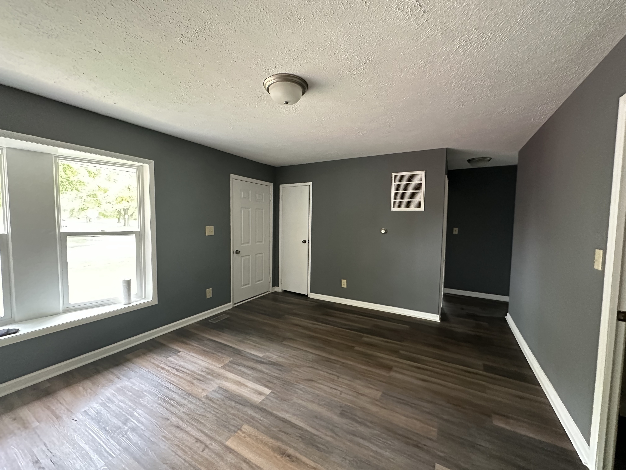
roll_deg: -1.2
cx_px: 313
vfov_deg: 85.7
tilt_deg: -3.6
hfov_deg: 102.1
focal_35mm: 14
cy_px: 235
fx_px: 253
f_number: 2.2
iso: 1250
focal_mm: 2.22
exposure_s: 1/60
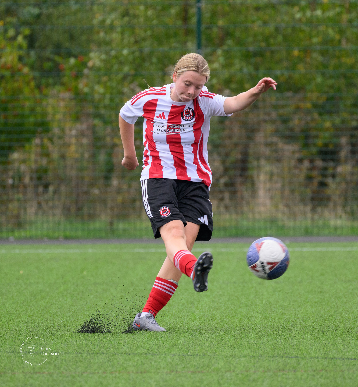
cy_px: 181
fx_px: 8227
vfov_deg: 2.7
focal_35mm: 675
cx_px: 181
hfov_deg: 2.5
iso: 1400
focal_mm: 350
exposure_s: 1/1250
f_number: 5.3
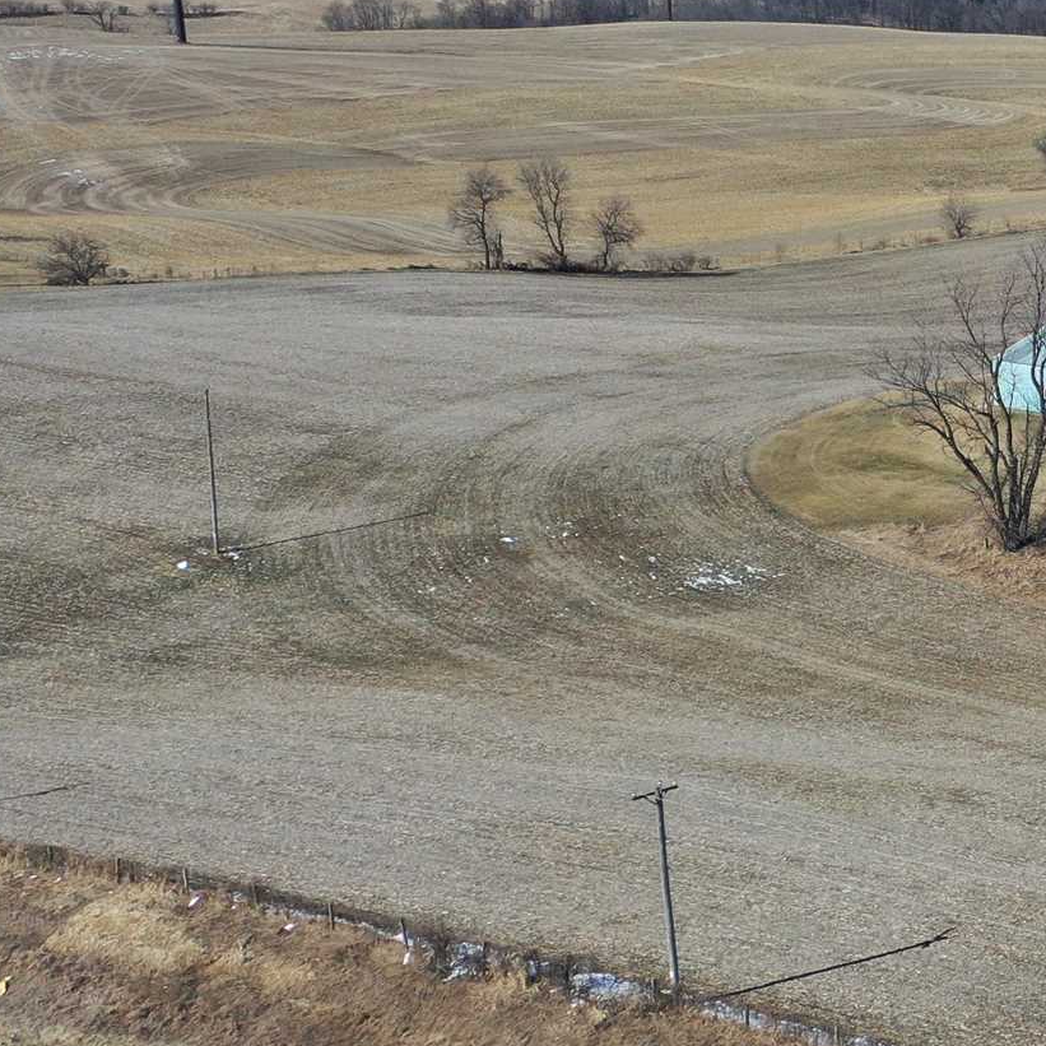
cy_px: 699
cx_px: 1535
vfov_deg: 19.4
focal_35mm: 89
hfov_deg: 17.6
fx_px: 3043
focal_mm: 10.26
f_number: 2.8
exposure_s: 1/2000
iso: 100
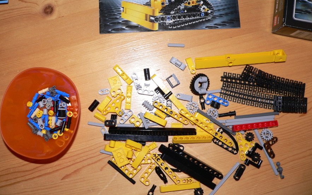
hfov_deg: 50.4
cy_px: 85
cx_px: 153
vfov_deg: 32.7
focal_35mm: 39
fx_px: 332
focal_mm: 6
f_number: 2.8
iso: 100
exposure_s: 1/60
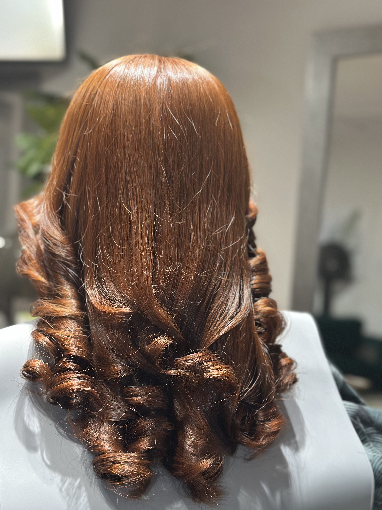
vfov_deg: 39.7
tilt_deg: -0.2
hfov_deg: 30.3
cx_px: 191
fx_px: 706
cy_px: 255
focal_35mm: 48
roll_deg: -2.7
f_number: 1.78
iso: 320
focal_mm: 6.86
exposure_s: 1/60
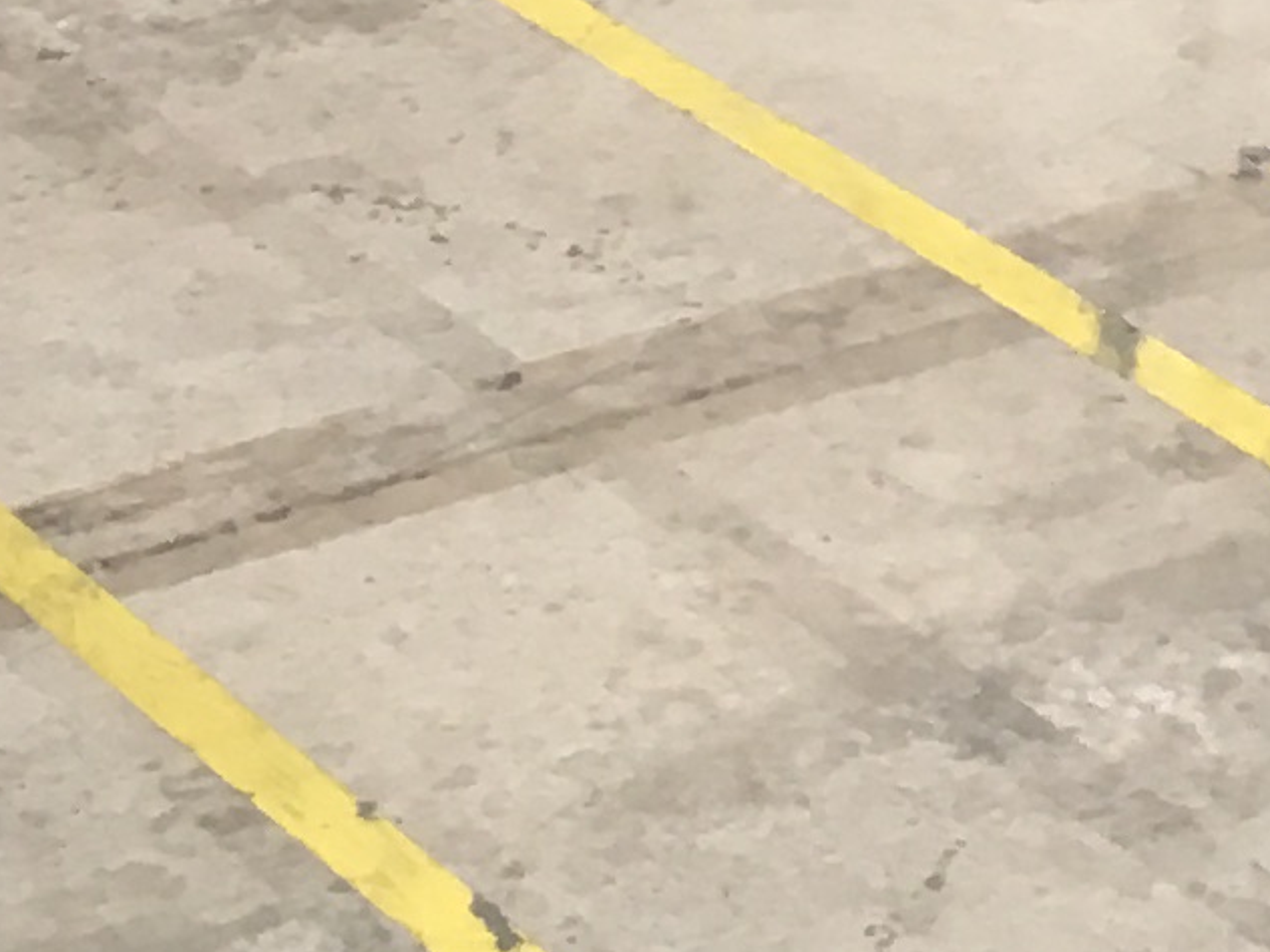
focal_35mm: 185
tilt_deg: -9.8
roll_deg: -1.2
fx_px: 6787
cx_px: 1035
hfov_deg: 10.7
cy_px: -1223
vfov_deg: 7.6
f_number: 2.2
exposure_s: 1/30
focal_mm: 4.15
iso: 50
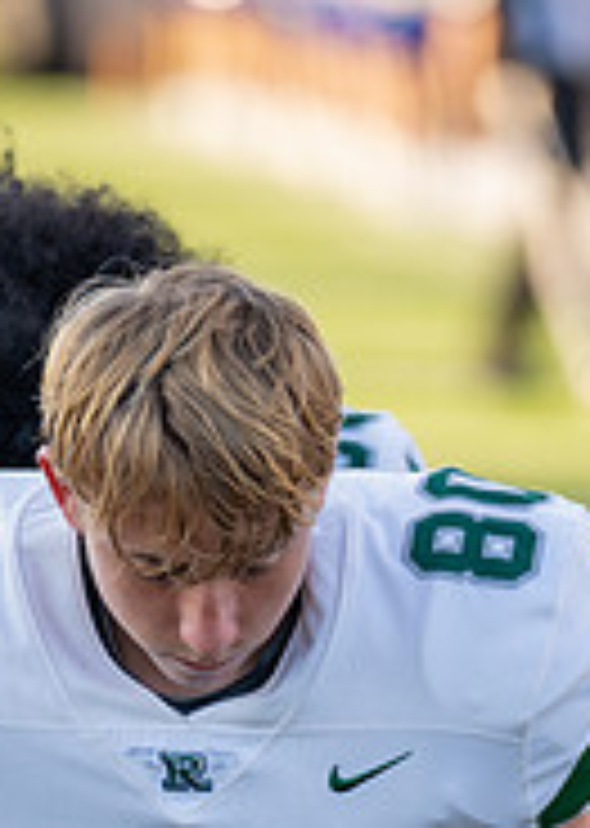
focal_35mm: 758
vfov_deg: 2.7
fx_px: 17821
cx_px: 354
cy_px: 944
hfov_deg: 1.9
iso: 200
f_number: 2.8
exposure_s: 1/500
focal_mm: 200
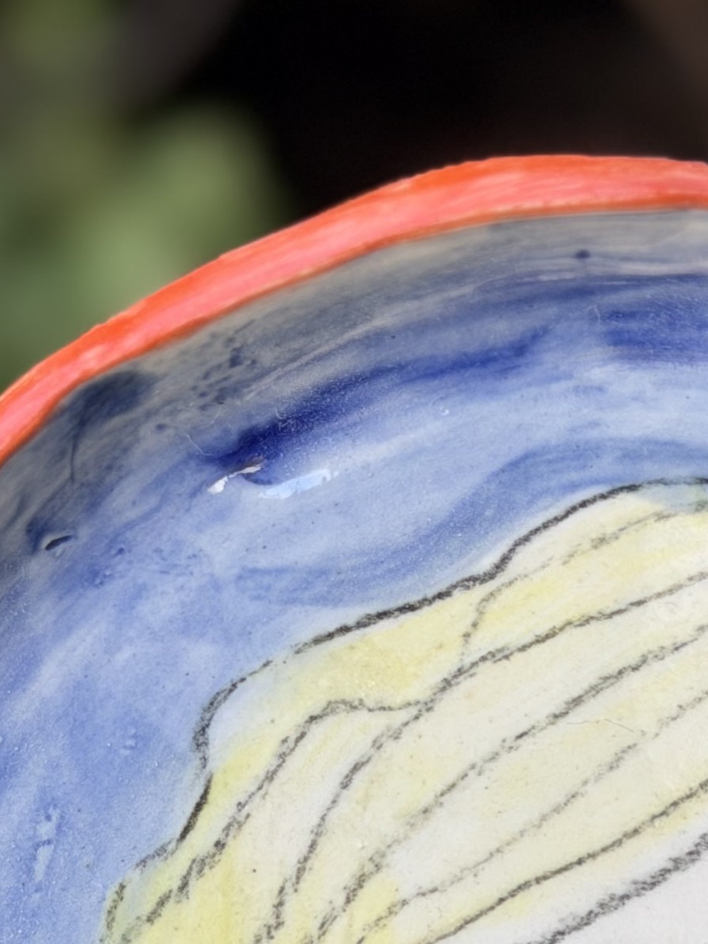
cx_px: 590
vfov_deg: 11.7
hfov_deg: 9.1
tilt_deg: -13.2
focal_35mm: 163
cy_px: 1313
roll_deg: +1.4
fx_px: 4443
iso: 64
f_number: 1.78
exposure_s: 1/460
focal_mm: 6.76
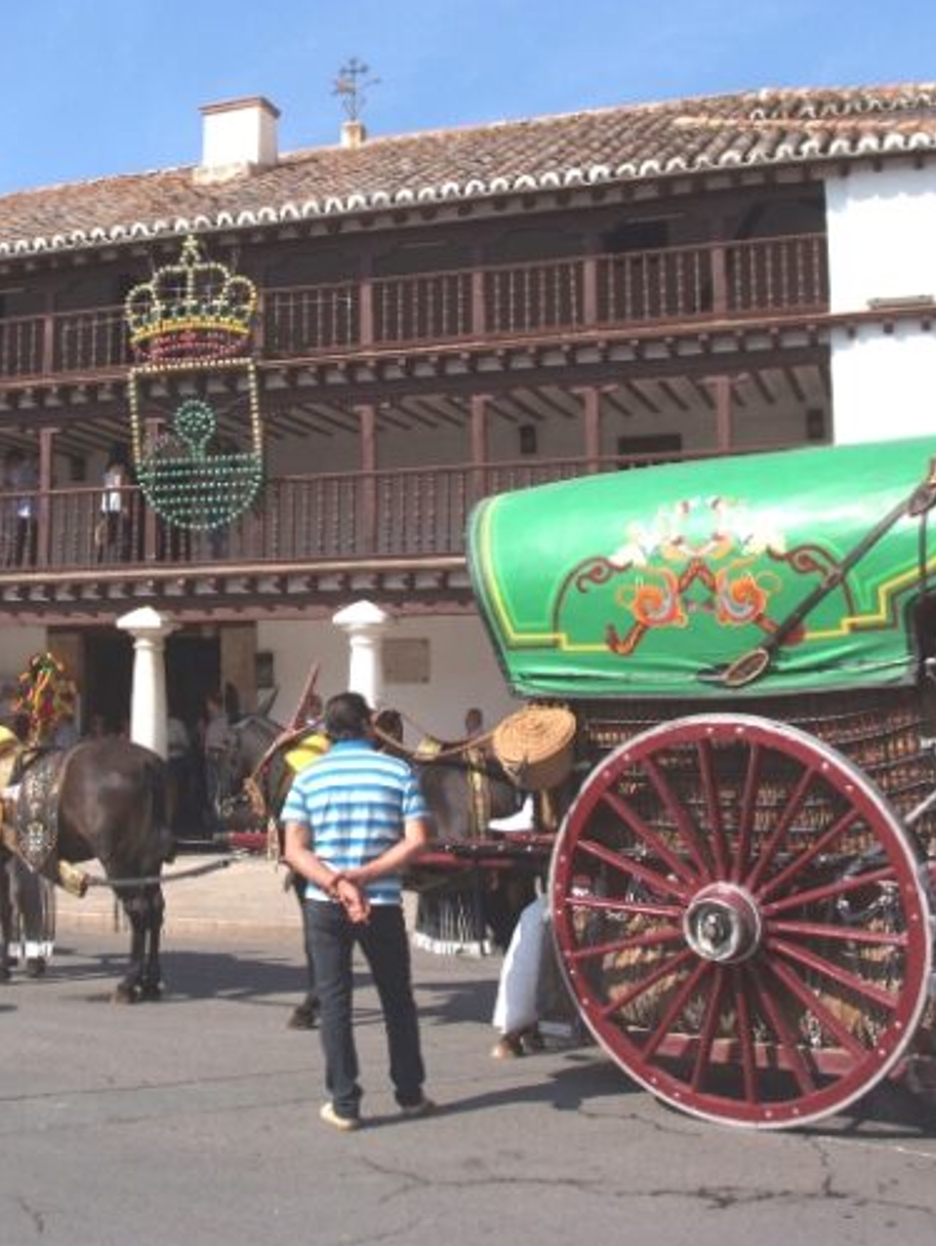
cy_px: 633
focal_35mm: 40
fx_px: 1441
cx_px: 338
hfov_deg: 35.7
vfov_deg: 46.8
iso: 160
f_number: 5
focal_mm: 18
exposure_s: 1/1250
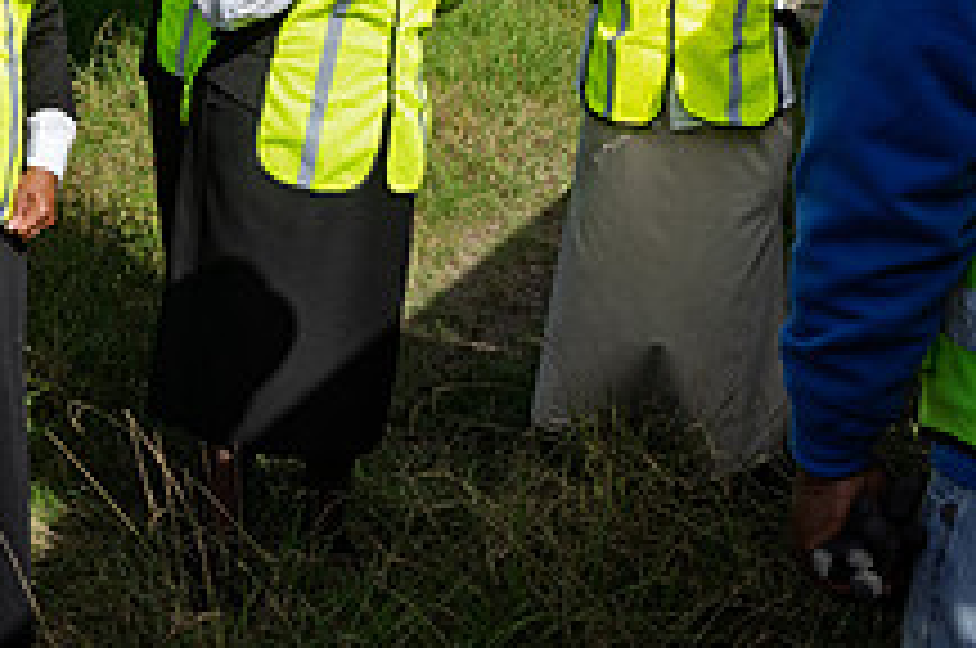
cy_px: -56
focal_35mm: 75
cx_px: 283
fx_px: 2030
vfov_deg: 17.5
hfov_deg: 26.8
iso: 200
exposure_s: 1/320
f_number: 16
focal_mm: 28
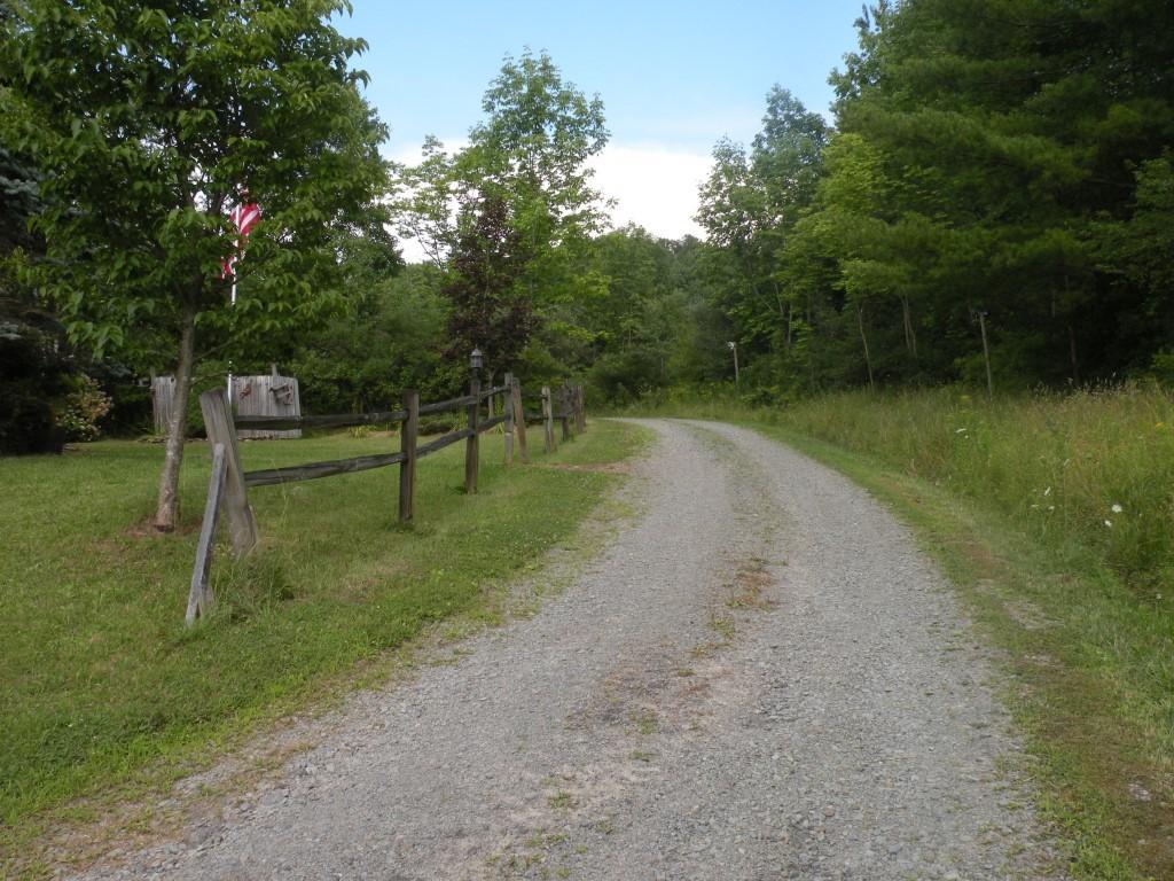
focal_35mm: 33
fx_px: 1119
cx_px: 587
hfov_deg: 55.4
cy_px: 440
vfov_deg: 42.9
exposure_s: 1/148
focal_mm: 5.8
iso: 64
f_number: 5.6
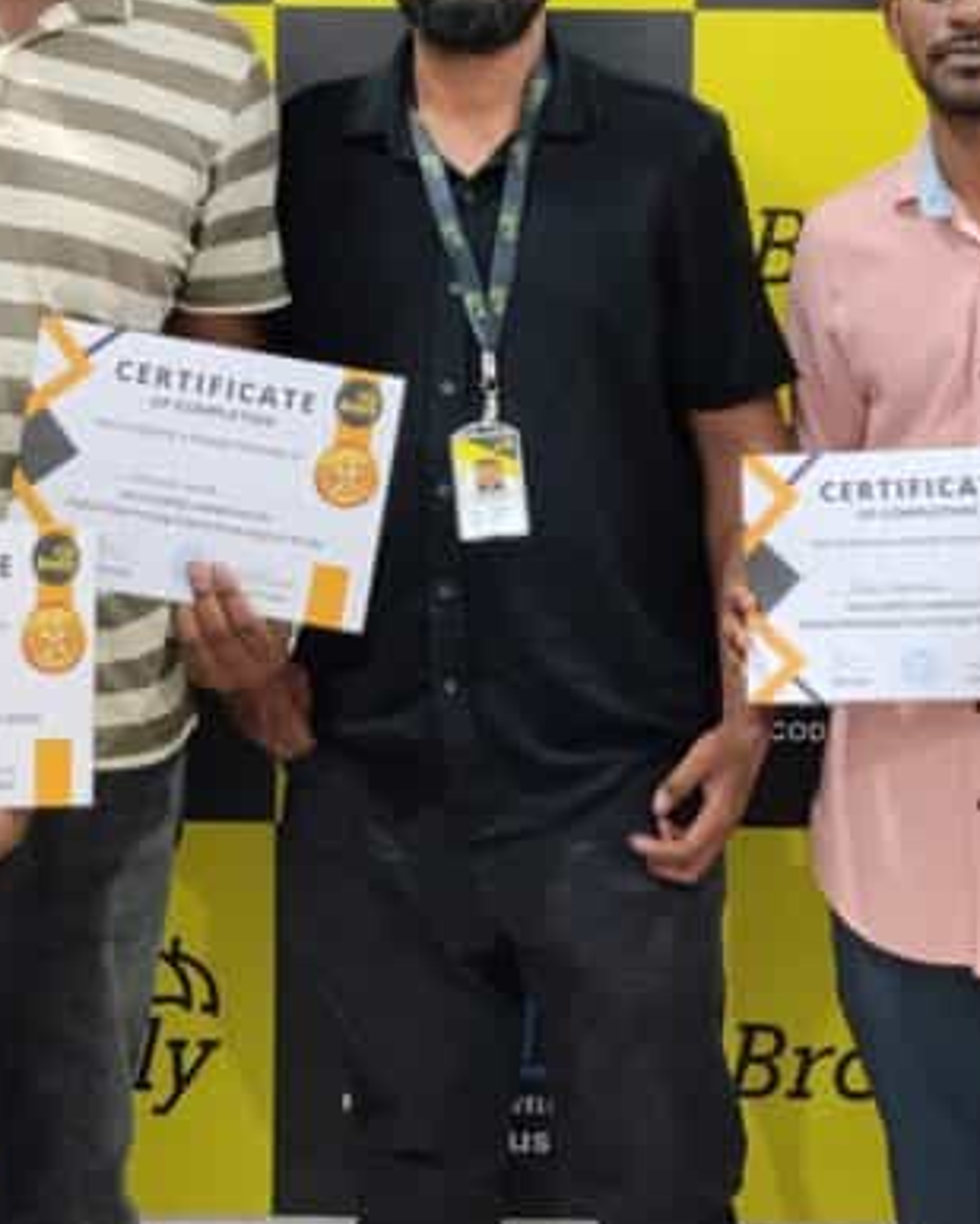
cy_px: 434
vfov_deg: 25.3
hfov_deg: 20.4
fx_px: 2718
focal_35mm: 75
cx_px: 622
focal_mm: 4.22
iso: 250
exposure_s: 1/20
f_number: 1.8
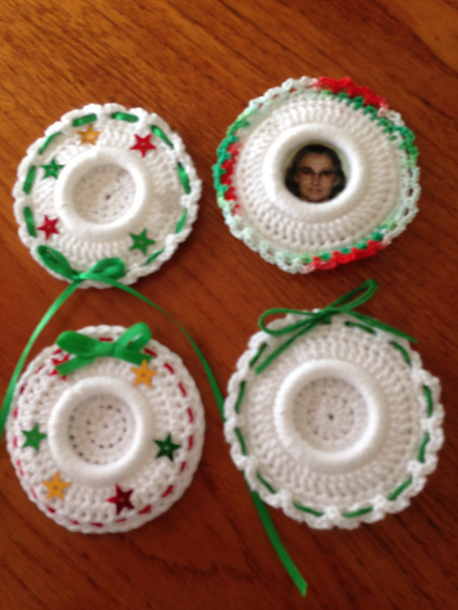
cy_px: 305
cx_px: 229
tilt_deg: -76.5
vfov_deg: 55.4
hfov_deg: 42.9
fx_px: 582
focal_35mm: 33
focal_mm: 4.12
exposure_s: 1/20
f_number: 2.4
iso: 80
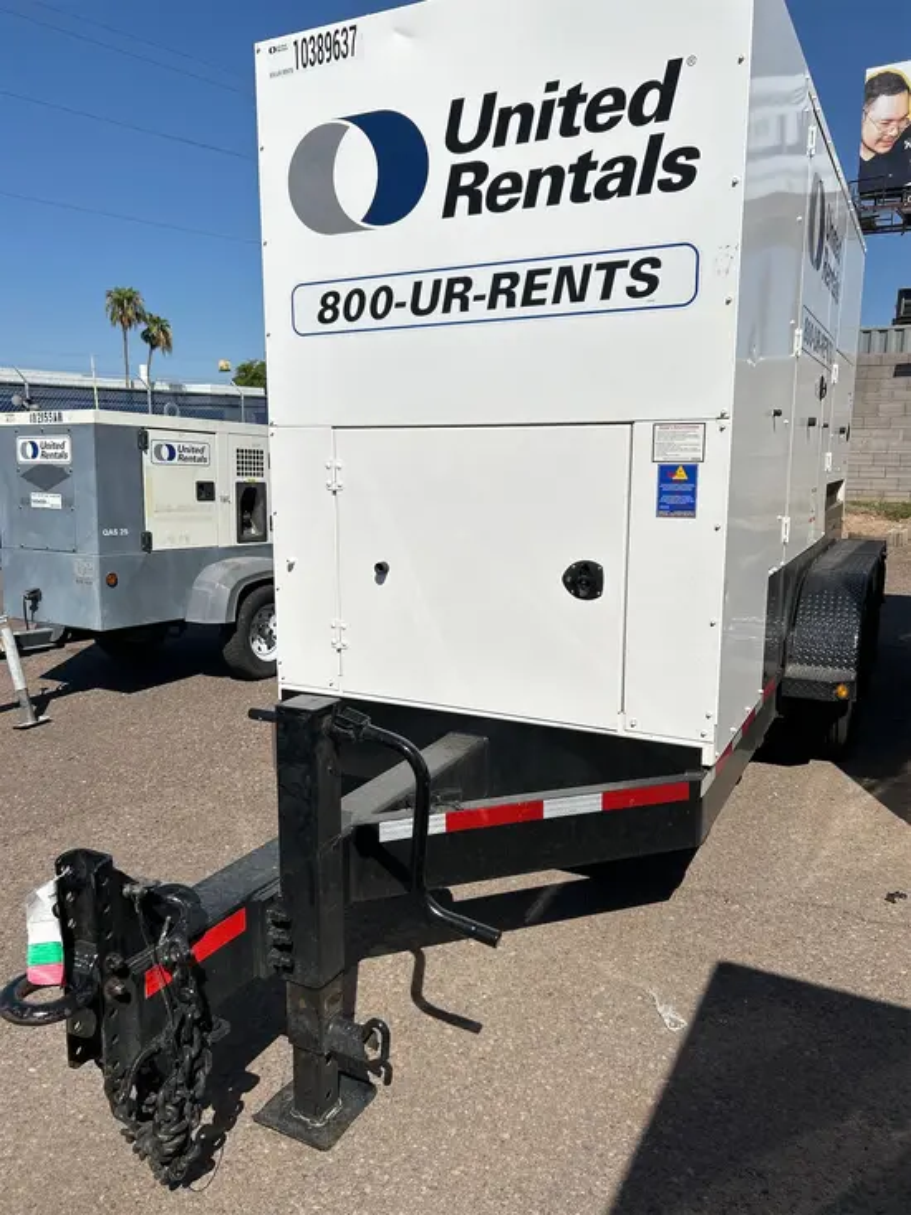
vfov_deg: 67.3
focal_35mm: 26
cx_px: 456
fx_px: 912
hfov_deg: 53.1
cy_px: 608
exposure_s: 1/12658
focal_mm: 5.7
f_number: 1.5
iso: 50
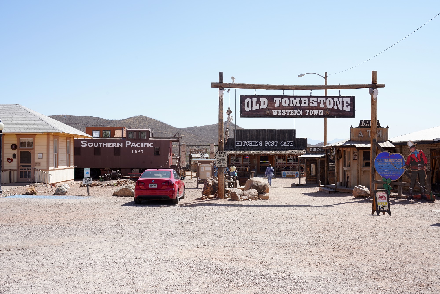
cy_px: 147
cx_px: 220
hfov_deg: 48.5
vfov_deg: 33.4
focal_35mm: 40
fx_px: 489
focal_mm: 40
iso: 100
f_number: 11
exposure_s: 1/100
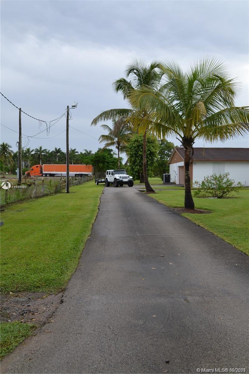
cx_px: 124
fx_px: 374
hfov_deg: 36.8
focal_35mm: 36
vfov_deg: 53.2
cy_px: 187
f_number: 5.6
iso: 100
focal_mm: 24
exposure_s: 1/125
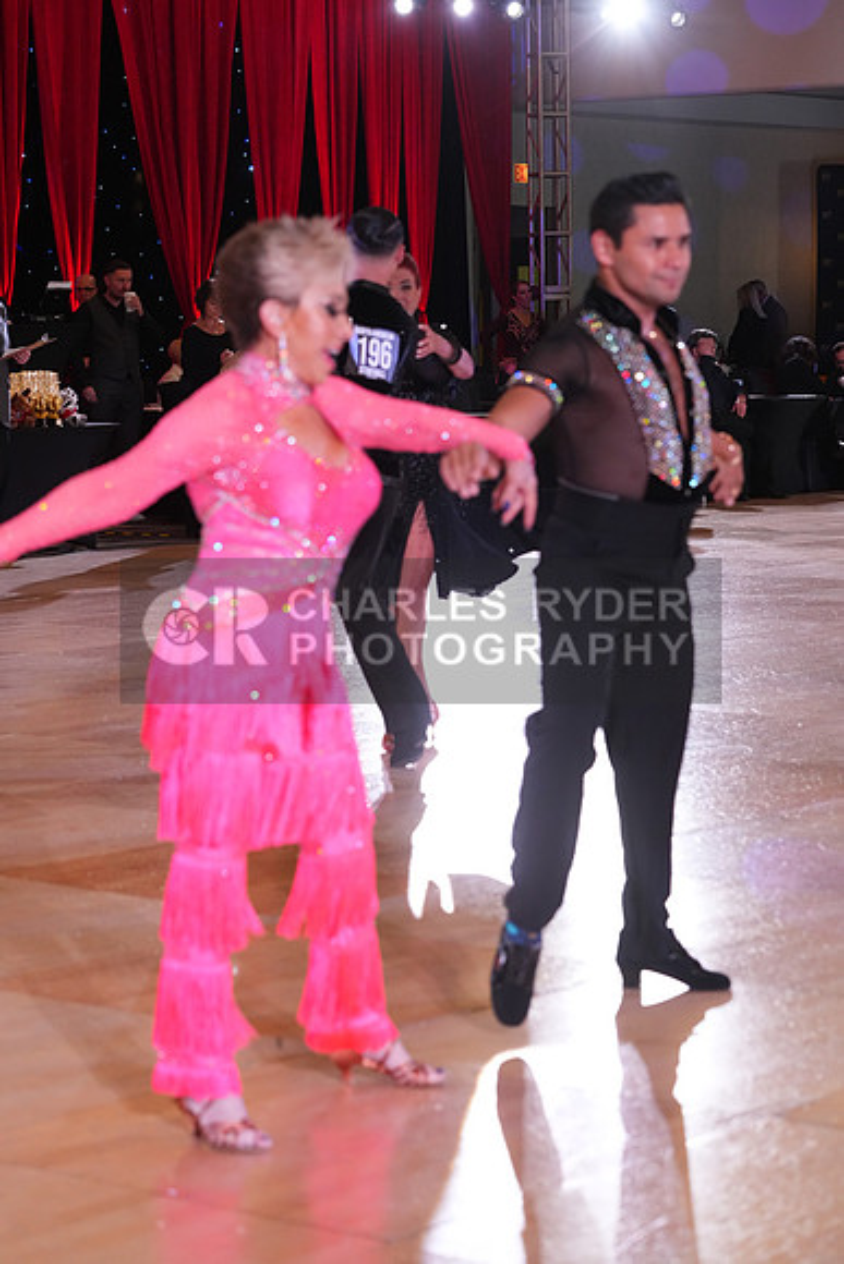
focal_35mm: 90
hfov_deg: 15.2
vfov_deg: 22.6
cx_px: 422
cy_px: 632
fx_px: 3163
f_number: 5
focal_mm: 90
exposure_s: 1/250
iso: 3200
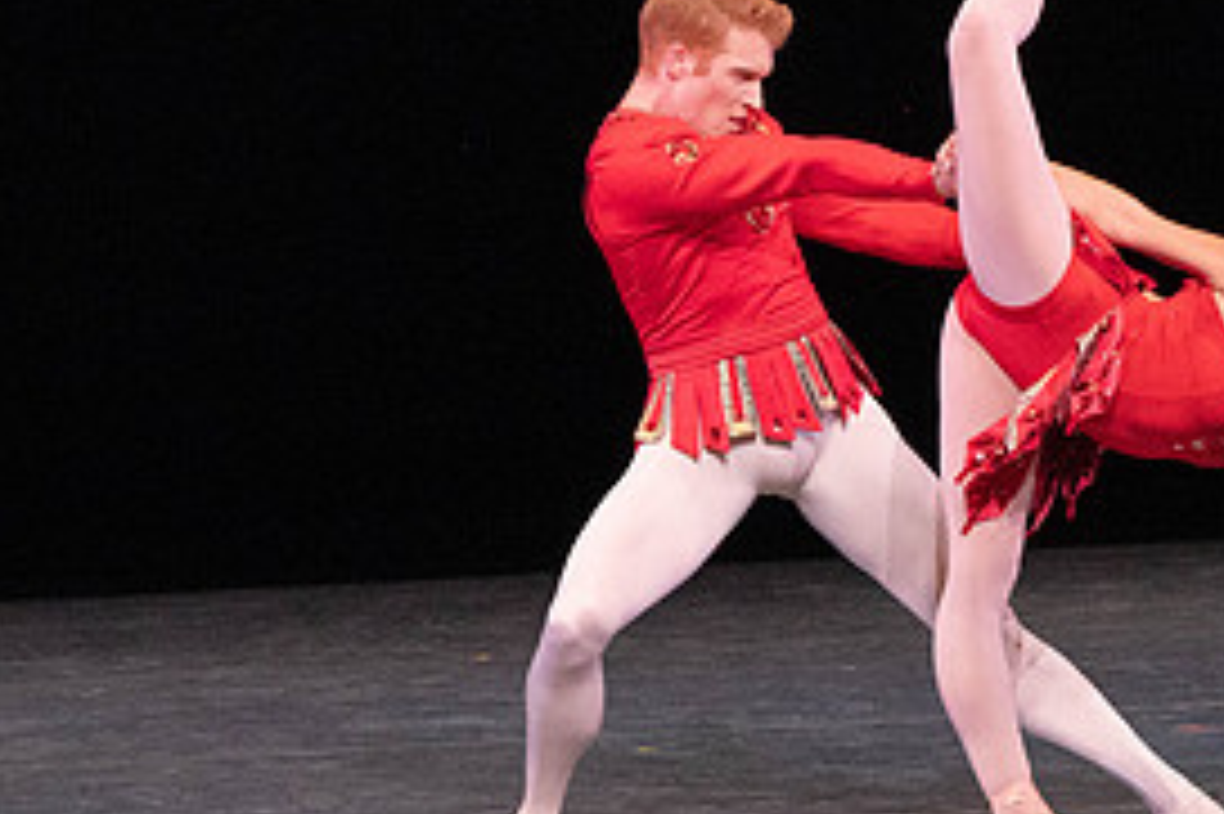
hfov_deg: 2.8
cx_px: 864
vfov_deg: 1.9
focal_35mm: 737
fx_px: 25042
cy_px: 119
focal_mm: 345
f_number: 11
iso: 16000
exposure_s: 1/500
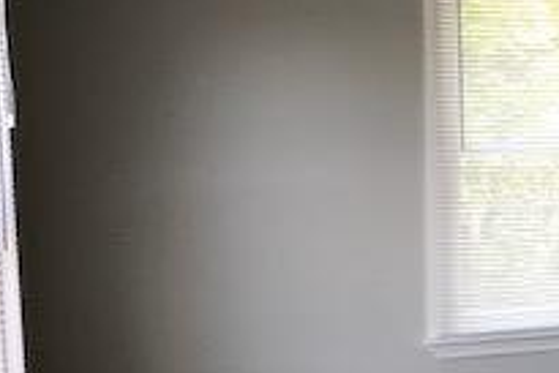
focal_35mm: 91
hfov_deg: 21.0
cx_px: 654
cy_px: 248
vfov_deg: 15.0
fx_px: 1414
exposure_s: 1/30
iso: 25
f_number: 1.8
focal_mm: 3.99
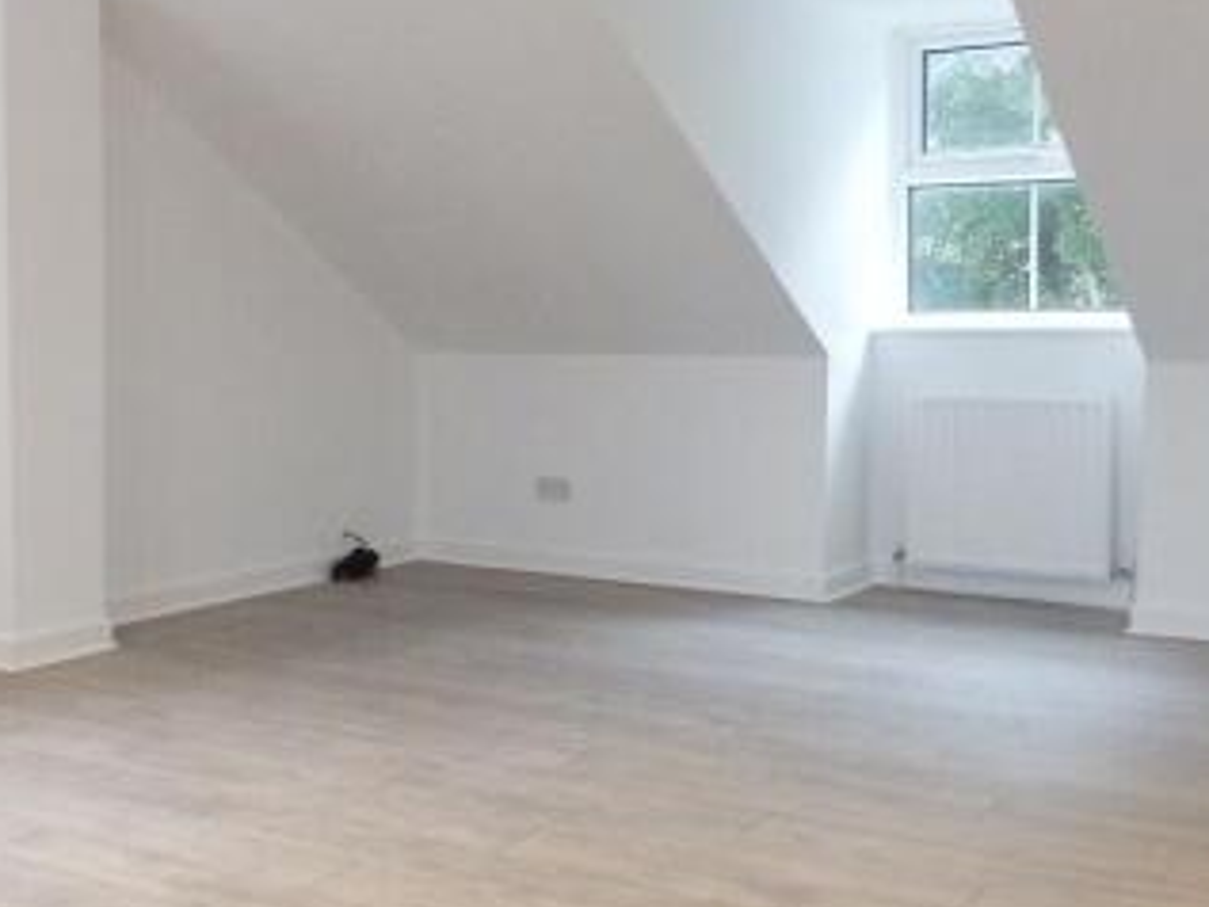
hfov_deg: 40.8
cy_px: 364
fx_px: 1607
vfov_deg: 31.5
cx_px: 418
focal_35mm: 46
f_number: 3
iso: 800
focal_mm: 4.5
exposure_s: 1/80
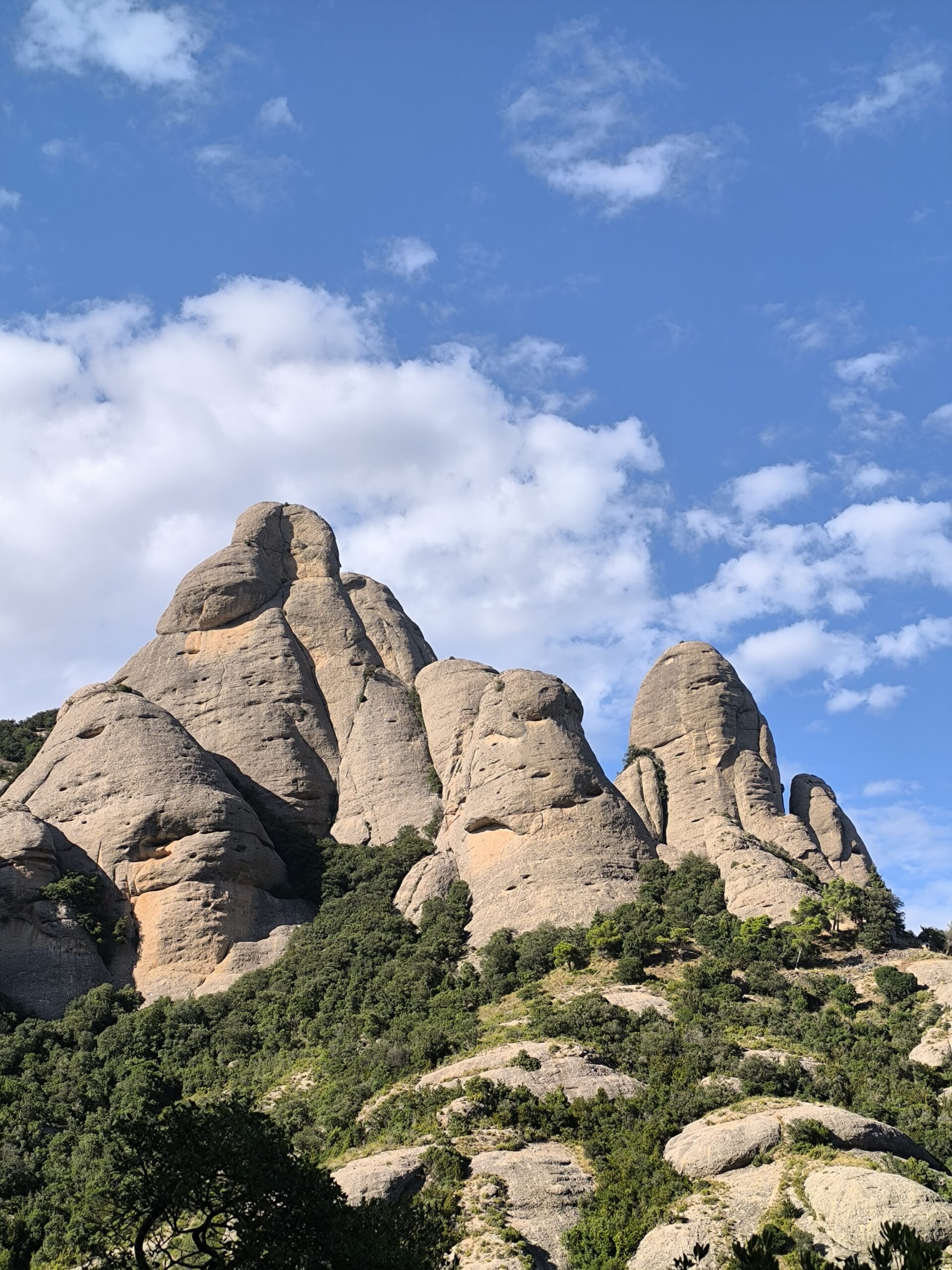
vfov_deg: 41.2
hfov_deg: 31.5
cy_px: 635
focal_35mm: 46
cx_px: 476
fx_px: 1687
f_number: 1.65
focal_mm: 6.14
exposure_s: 1/864
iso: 50
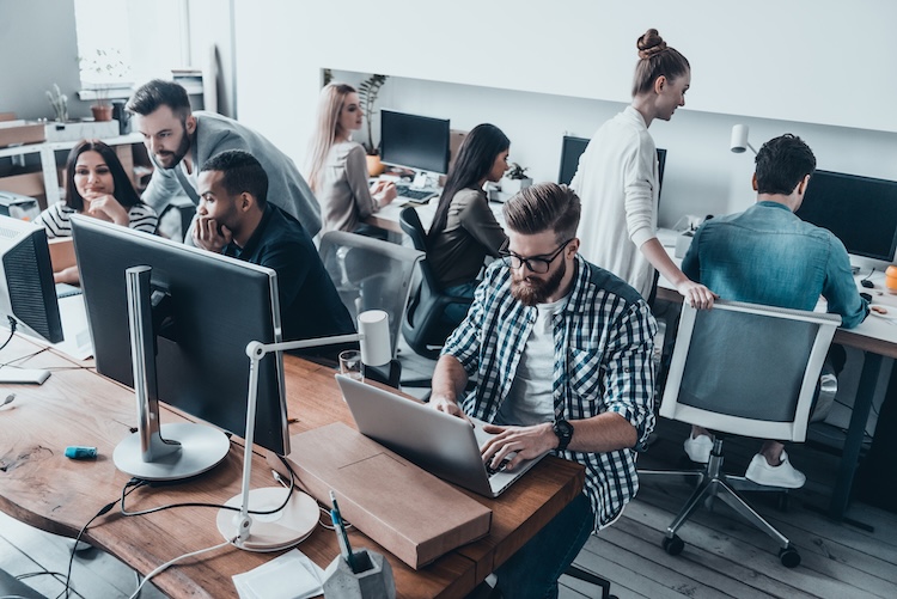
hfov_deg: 55.8
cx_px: 448
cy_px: 300
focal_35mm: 34
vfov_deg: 38.9
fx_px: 848
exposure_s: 1/80
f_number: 2.8
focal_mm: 34
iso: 800
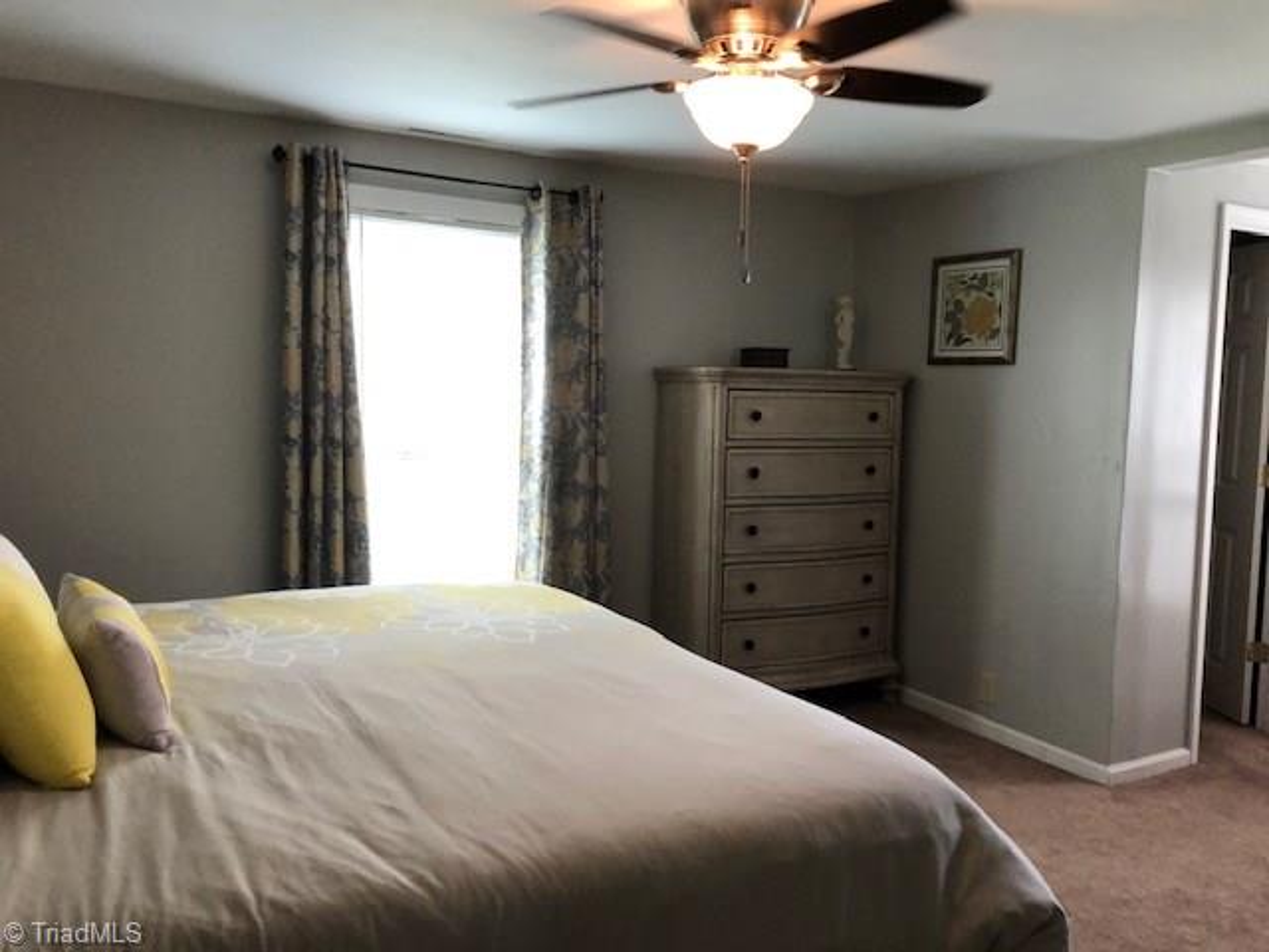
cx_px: 634
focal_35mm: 28
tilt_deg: -4.2
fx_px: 1026
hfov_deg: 63.4
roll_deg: -2.6
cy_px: 476
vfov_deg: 49.7
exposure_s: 1/60
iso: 160
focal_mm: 3.99
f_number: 1.8
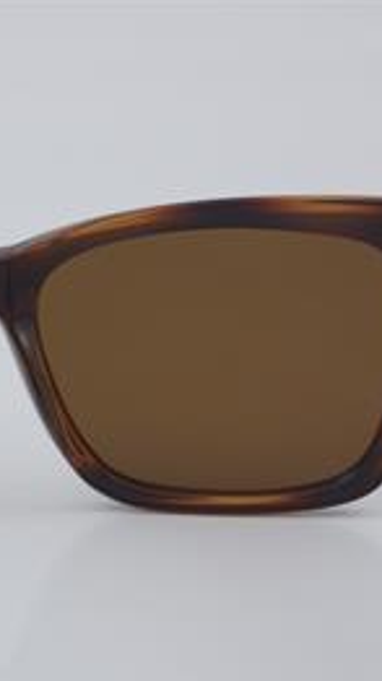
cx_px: -31
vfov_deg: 16.3
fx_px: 2378
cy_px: 343
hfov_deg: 9.1
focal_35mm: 132
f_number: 32
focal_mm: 55
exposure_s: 1/4
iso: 100
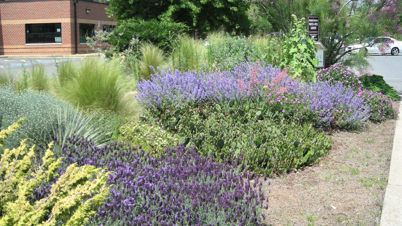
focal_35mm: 53
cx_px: 207
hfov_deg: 39.2
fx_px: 565
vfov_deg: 22.6
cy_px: 94
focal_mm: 7.8
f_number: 3.4
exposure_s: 1/350
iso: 50
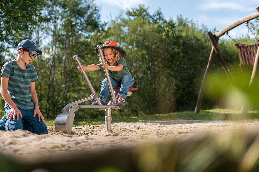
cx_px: 52
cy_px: 65
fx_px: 410
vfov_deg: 23.7
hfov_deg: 34.0
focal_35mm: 57
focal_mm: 35
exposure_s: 1/3200
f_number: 1.6
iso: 100
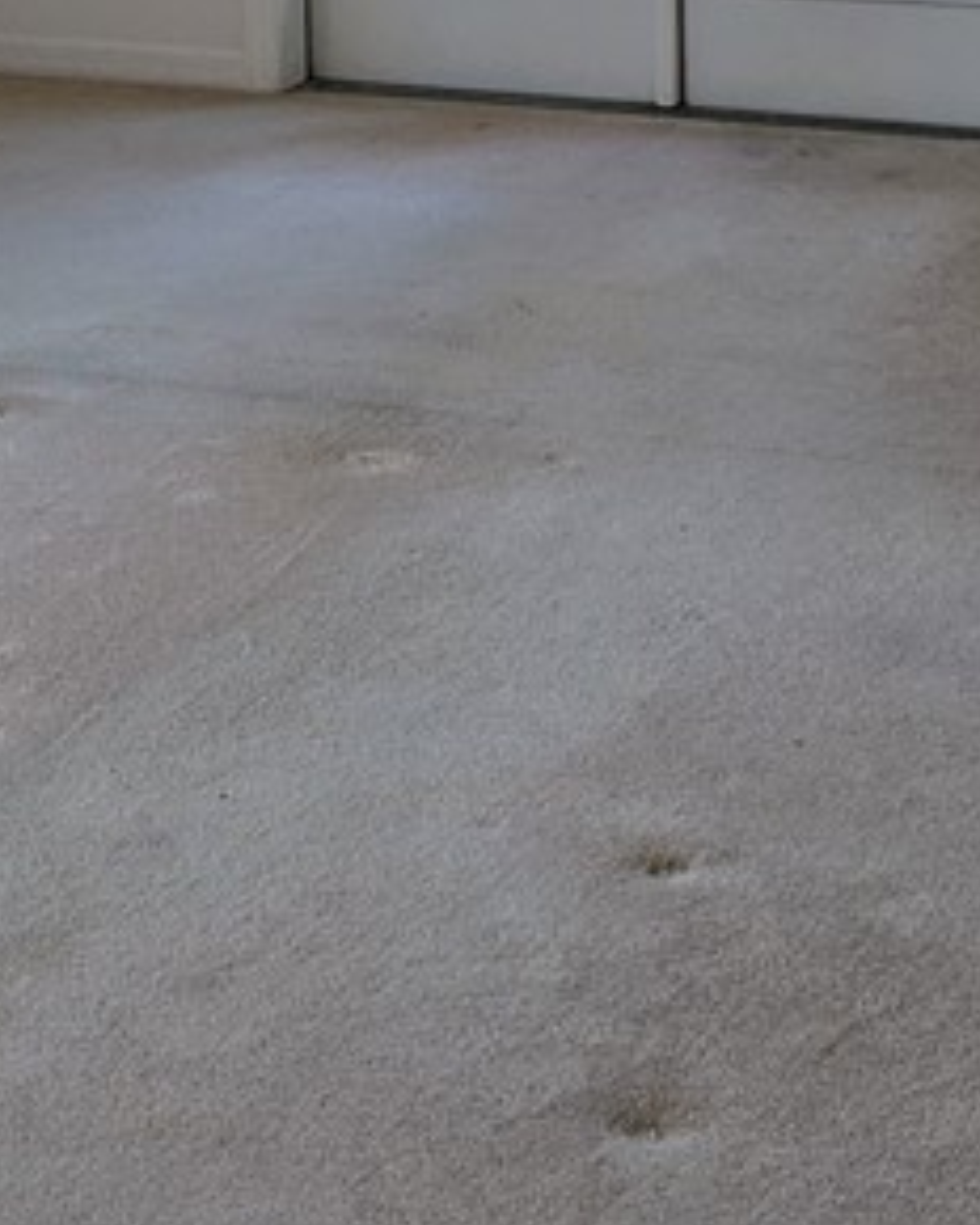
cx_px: 714
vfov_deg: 19.3
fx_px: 3372
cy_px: -279
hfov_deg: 16.5
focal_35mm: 93
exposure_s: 1/275
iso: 59
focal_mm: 4.38
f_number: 1.73
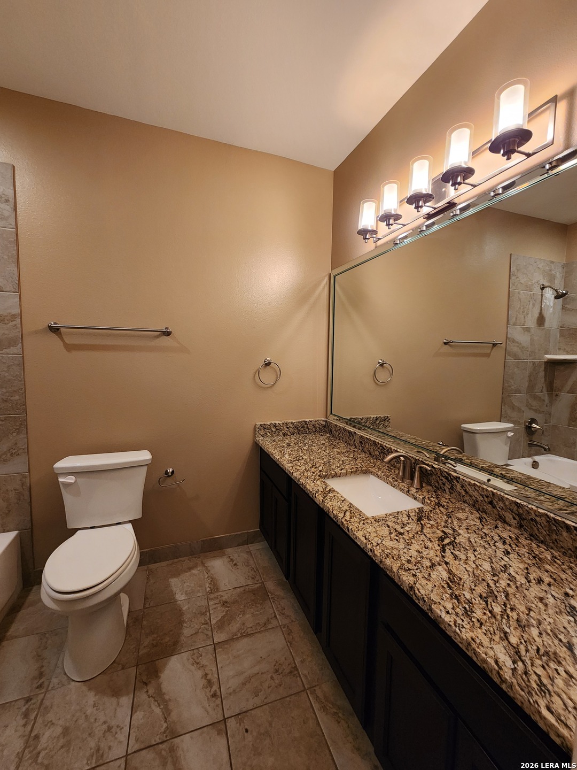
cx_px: 288
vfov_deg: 106.2
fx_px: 289
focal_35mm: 13
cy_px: 385
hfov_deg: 89.9
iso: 320
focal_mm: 2.2
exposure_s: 1/60
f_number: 2.2
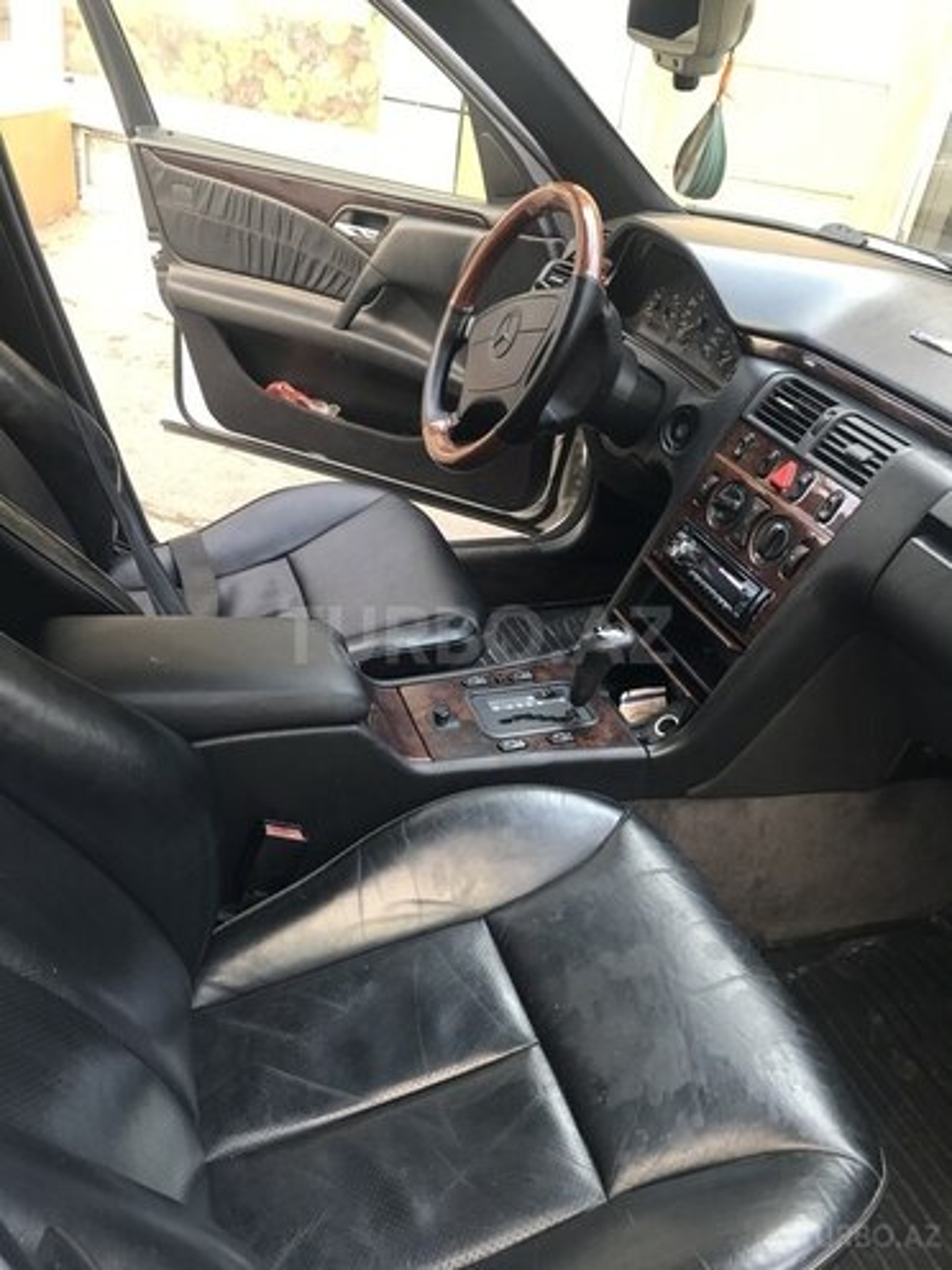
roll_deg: -8.3
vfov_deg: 63.4
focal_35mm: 28
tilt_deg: -32.7
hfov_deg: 49.7
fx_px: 1027
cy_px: 635
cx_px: 476
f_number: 1.8
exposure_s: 1/90
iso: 25
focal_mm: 3.99
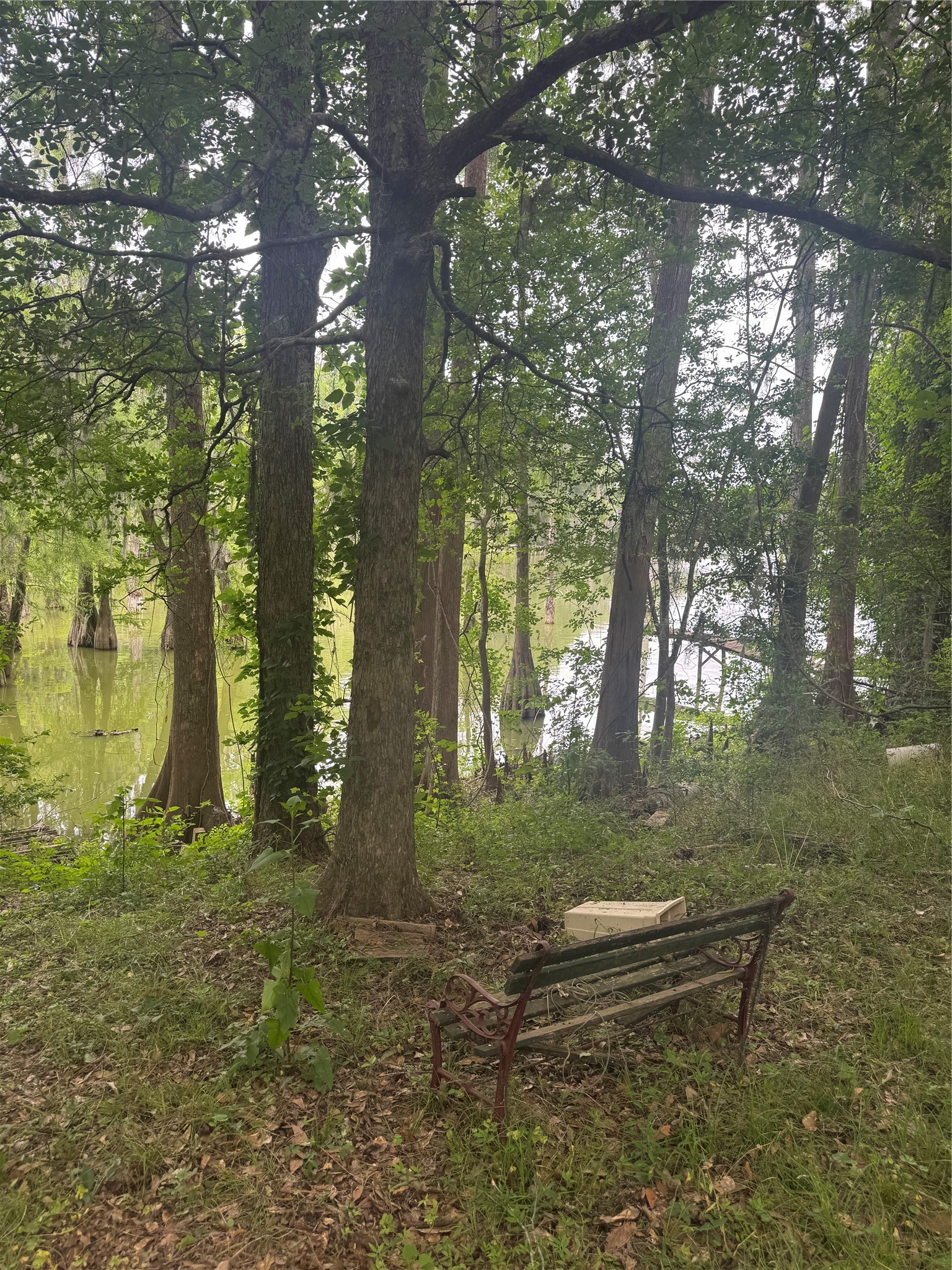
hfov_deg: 56.8
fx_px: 880
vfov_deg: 71.6
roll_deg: -2.0
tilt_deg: -6.6
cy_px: 635
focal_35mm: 24
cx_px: 476
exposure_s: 1/217
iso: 80
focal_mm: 6.76
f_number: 1.78
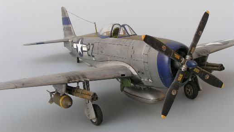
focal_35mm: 63
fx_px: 391
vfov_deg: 19.1
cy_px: 59
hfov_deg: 33.3
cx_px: 118
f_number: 5
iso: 50
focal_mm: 8.7
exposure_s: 1/200
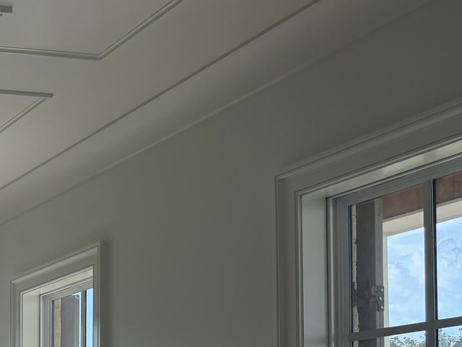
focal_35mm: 79
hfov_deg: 21.0
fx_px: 1055
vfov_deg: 17.8
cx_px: -231
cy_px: 411
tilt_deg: +1.6
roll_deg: -0.1
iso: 100
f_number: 1.78
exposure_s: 1/1292
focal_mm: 6.76
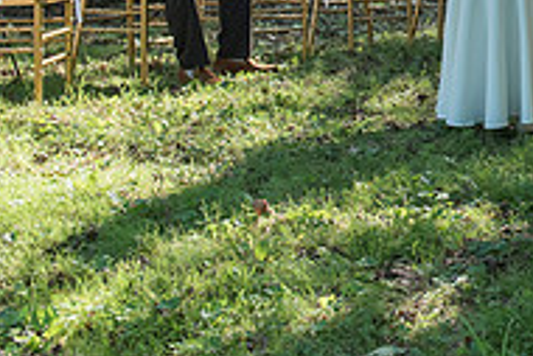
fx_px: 1378
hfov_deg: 20.3
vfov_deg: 13.9
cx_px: 661
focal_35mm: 93
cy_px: -174
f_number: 4
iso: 1000
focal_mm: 29
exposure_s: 1/1250
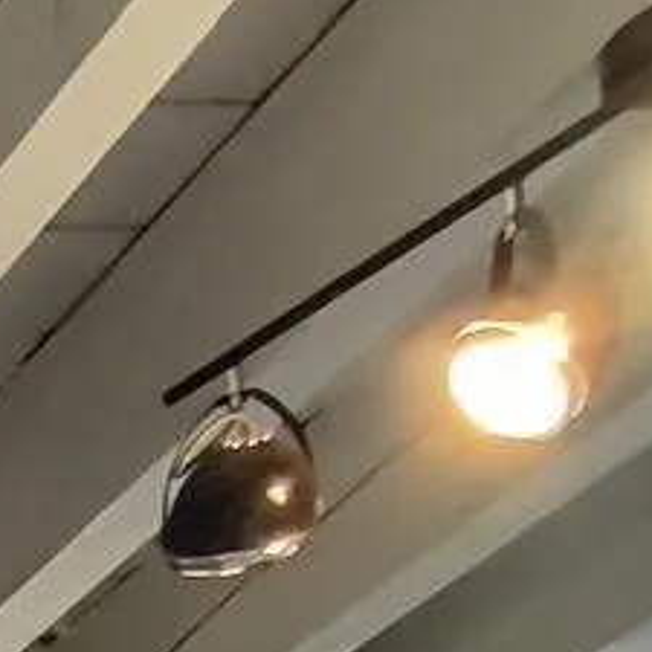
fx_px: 2408
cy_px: 2011
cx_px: -1333
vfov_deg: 10.4
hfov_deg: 10.5
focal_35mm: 113
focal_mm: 1.65
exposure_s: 1/50
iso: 160
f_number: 2.2
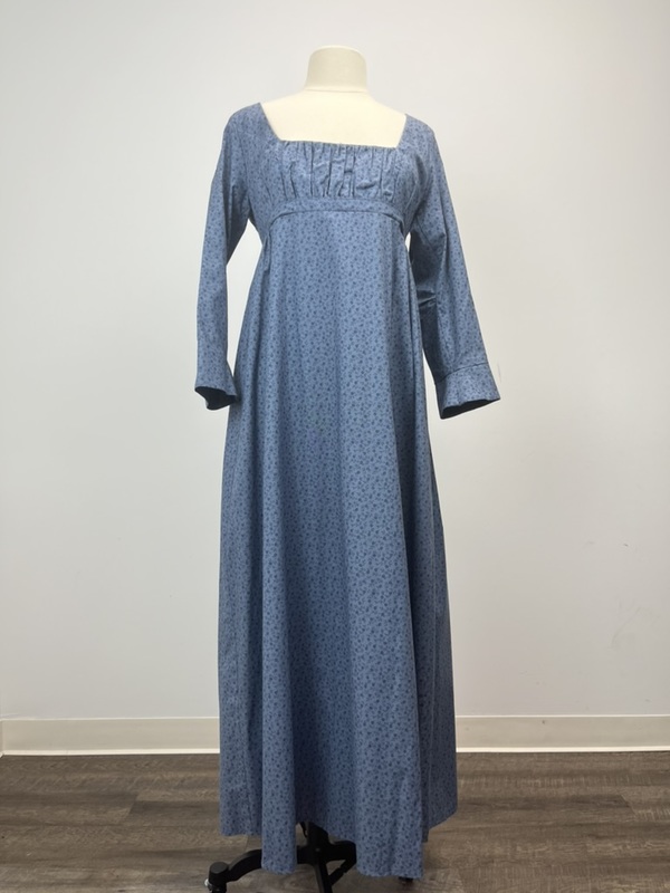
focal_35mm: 26
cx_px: 335
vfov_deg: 67.3
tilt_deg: -2.5
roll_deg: +1.2
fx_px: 671
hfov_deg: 53.1
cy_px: 446
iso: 50
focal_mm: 5.1
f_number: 1.6
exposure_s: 1/194
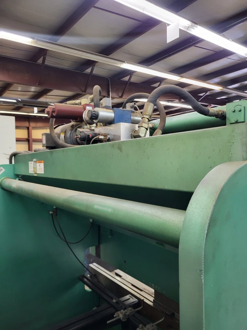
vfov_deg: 67.3
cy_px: 165
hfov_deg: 53.1
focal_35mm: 26
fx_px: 247
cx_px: 124
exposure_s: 1/60
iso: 160
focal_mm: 5.4
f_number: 1.8
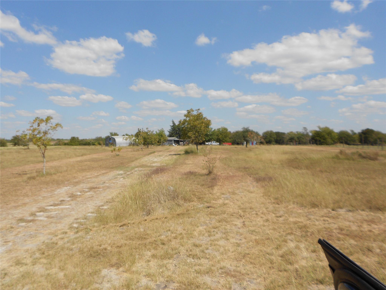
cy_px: 145
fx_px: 323
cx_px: 193
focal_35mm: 29
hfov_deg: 61.7
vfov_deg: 48.2
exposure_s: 1/1500
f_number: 3.4
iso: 80
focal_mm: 5.1
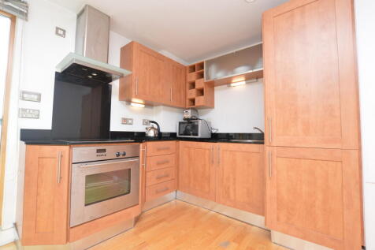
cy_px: 125
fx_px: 156
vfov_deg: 77.3
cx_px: 188
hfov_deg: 100.4
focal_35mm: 15
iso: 400
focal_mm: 10
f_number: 5.6
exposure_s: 1/125
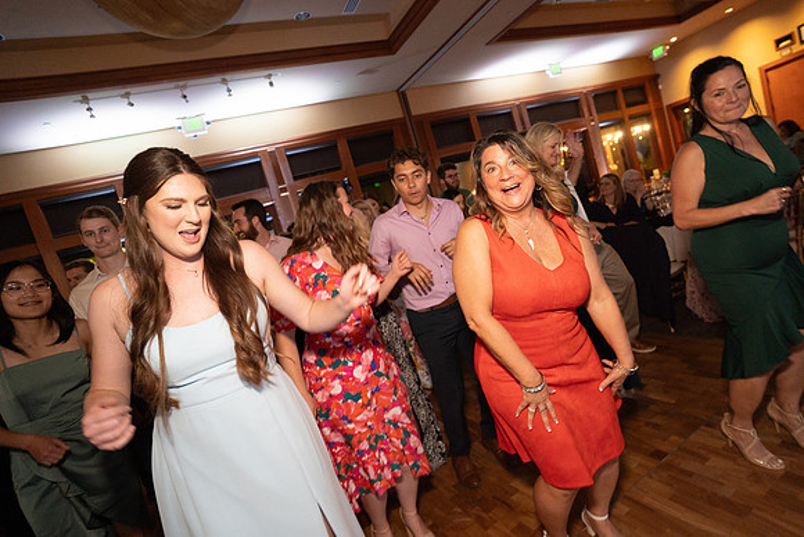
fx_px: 402
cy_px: 268
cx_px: 402
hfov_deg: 90.0
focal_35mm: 18
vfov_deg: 67.4
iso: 1600
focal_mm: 18
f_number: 2.8
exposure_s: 1/80
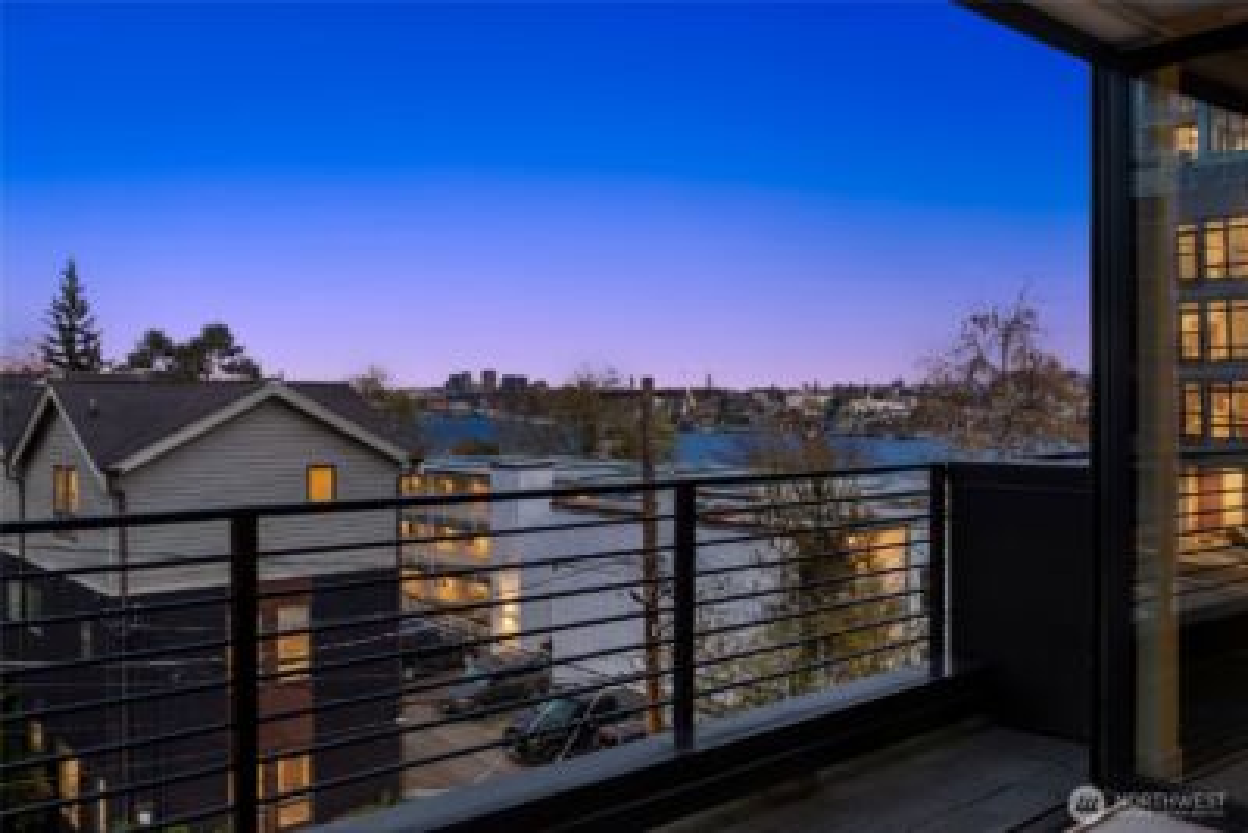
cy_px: 416
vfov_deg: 41.1
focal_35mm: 32
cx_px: 624
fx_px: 1110
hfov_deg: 58.7
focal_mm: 32
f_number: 7.1
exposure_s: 1/80
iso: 100
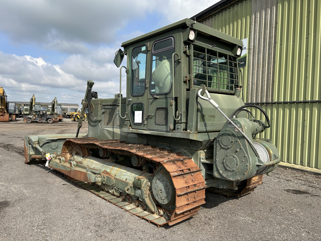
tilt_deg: -2.3
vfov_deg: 53.1
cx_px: 160
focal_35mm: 26
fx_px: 241
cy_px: 120
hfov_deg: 67.3
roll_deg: -1.3
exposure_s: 1/3165
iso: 50
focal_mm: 5.7
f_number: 1.5
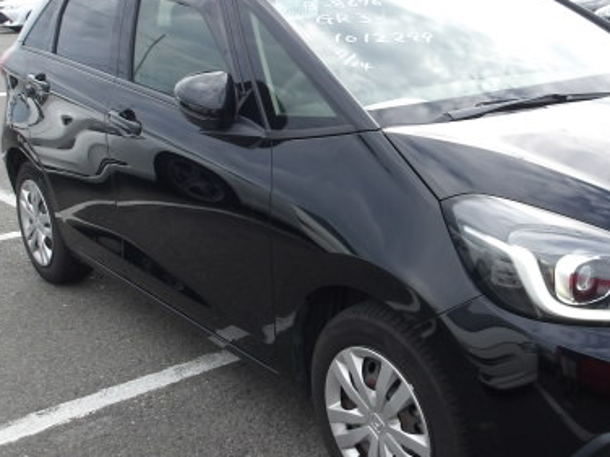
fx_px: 811
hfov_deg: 40.3
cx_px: 446
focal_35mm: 46
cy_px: 227
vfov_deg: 31.5
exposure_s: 1/60
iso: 167
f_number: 10.4
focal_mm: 4.9
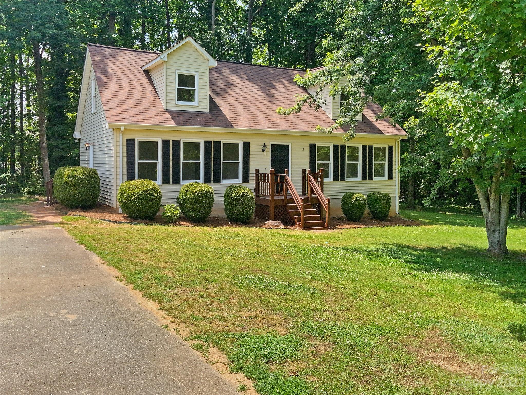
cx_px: 263
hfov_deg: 61.7
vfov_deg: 48.2
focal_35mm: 29
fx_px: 441
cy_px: 198
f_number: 1.8
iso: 16
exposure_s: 1/800
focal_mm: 3
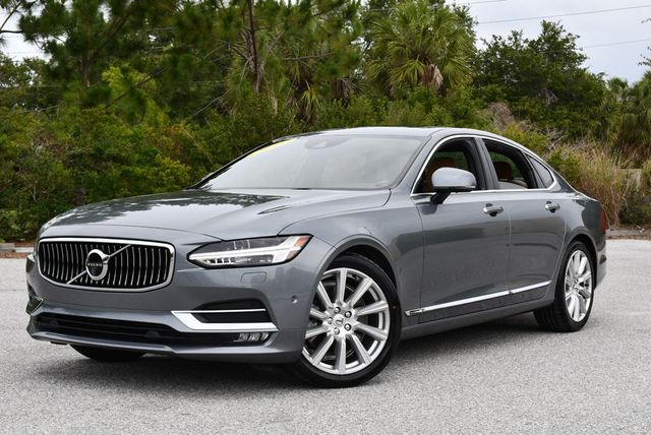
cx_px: 326
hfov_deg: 34.5
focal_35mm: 58
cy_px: 218
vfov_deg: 23.4
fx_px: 1050
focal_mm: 29
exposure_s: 1/250
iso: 140
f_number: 8
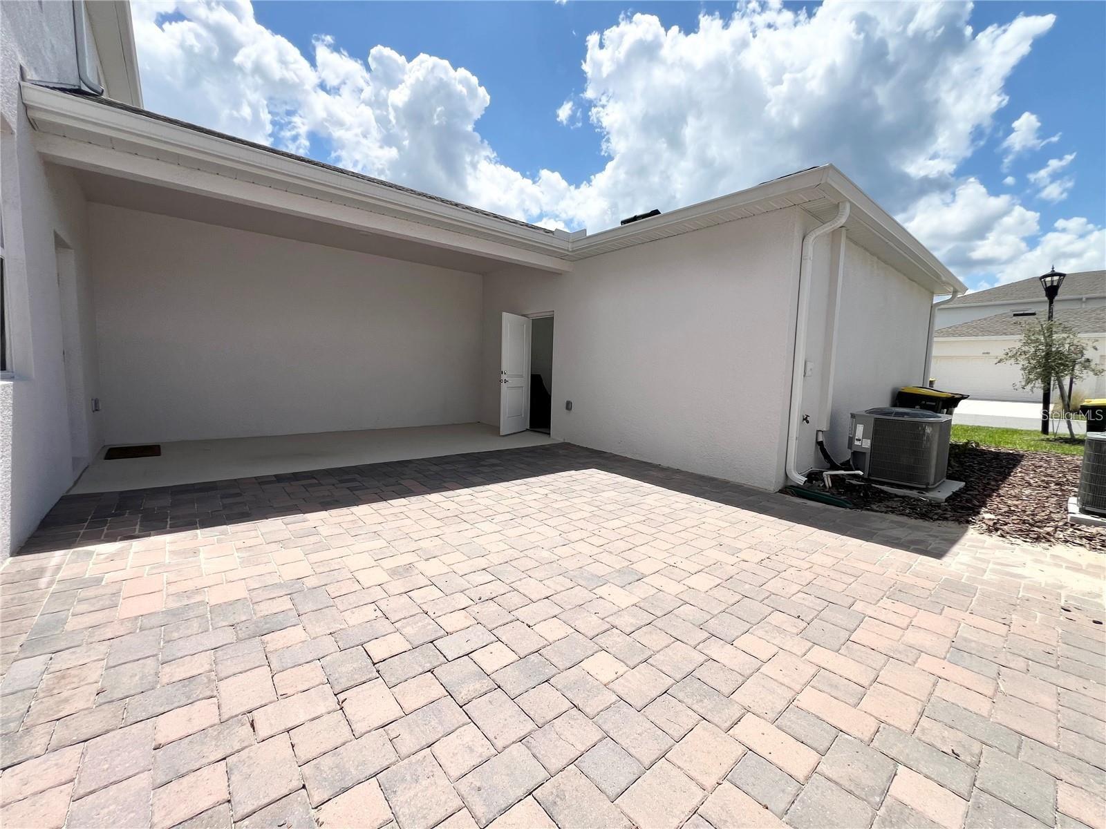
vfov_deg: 89.9
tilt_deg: -6.3
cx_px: 553
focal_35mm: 13
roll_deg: -1.1
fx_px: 415
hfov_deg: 106.2
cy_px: 414
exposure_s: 1/1672
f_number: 1.8
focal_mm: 1.57
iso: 32
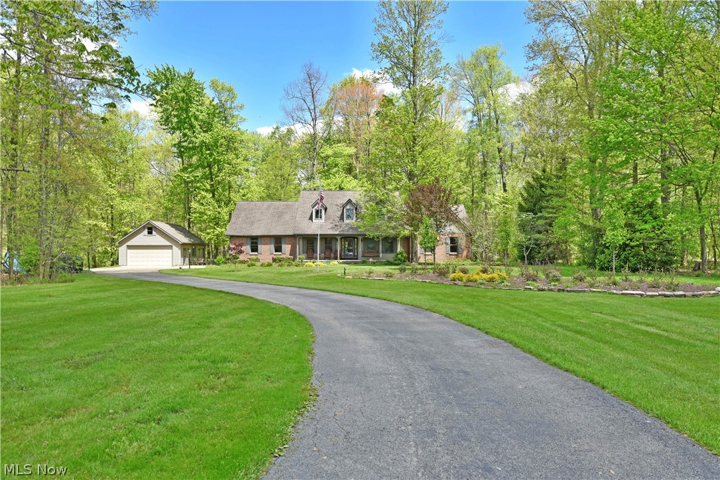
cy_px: 240
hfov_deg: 70.4
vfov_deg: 50.4
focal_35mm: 26
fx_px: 510
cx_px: 360
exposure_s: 1/320
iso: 200
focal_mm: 17
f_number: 4.5
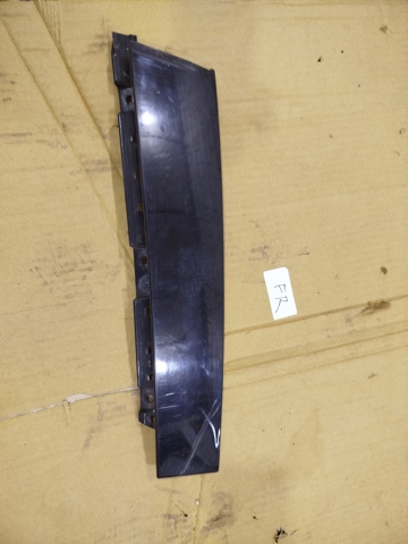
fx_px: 377
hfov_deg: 56.8
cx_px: 204
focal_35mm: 24
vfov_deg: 71.6
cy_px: 272
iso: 800
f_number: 1.7
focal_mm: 5.31
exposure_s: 1/33
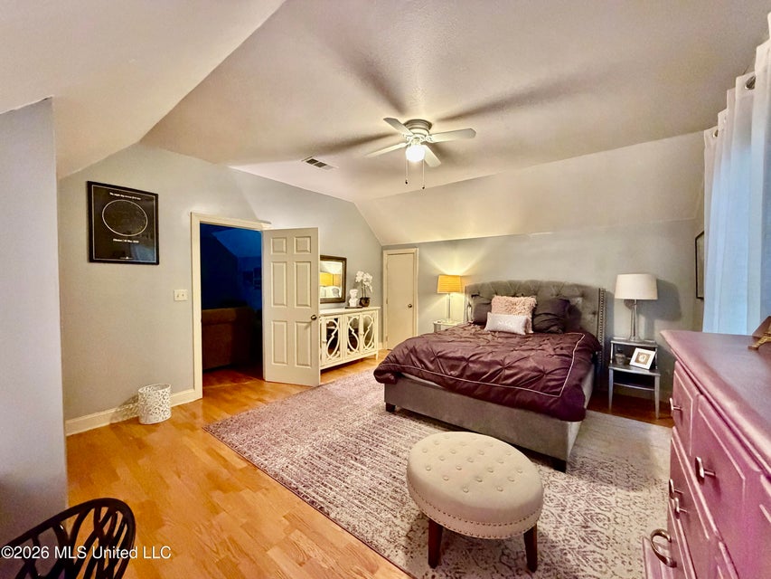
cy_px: 290
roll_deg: +0.4
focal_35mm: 14
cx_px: 386
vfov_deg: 85.7
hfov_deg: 102.1
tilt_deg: -1.0
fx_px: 312
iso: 1000
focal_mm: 2.22
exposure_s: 1/60
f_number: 2.2
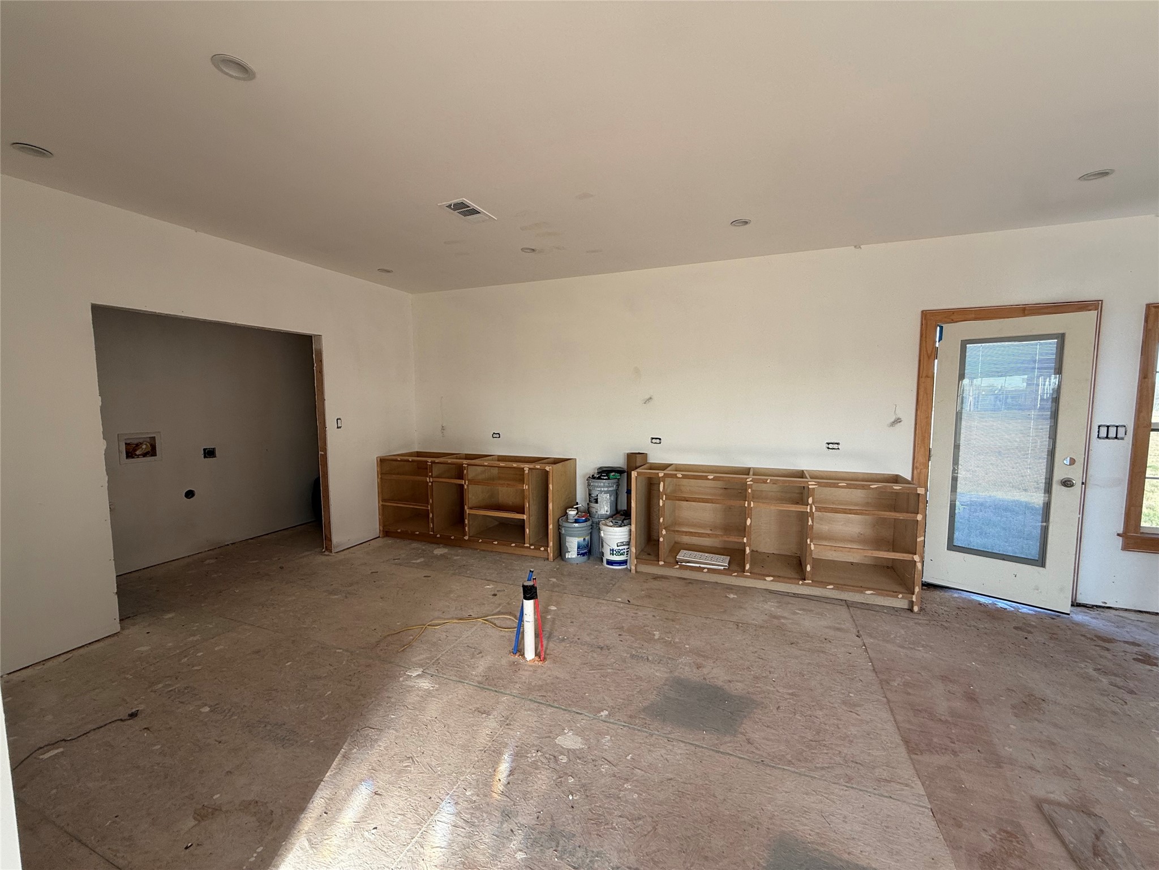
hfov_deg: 102.1
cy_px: 435
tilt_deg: -4.3
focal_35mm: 14
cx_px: 580
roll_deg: -0.4
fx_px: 469
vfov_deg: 85.7
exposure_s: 1/121
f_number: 2.2
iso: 50
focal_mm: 2.22
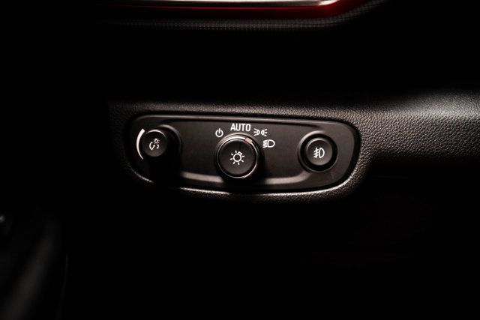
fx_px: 618
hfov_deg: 42.5
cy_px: 160
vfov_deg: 29.1
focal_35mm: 46
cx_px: 240
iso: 1000
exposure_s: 1/250
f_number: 3.2
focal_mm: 46
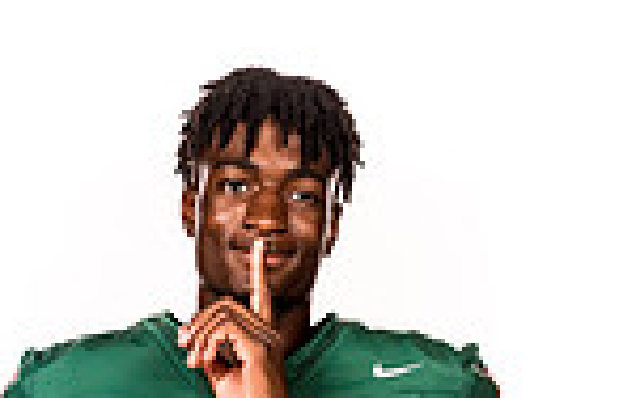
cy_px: 931
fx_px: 2758
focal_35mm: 159
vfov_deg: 7.7
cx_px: 242
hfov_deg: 13.1
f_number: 8
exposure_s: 1/400
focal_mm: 52
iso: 800
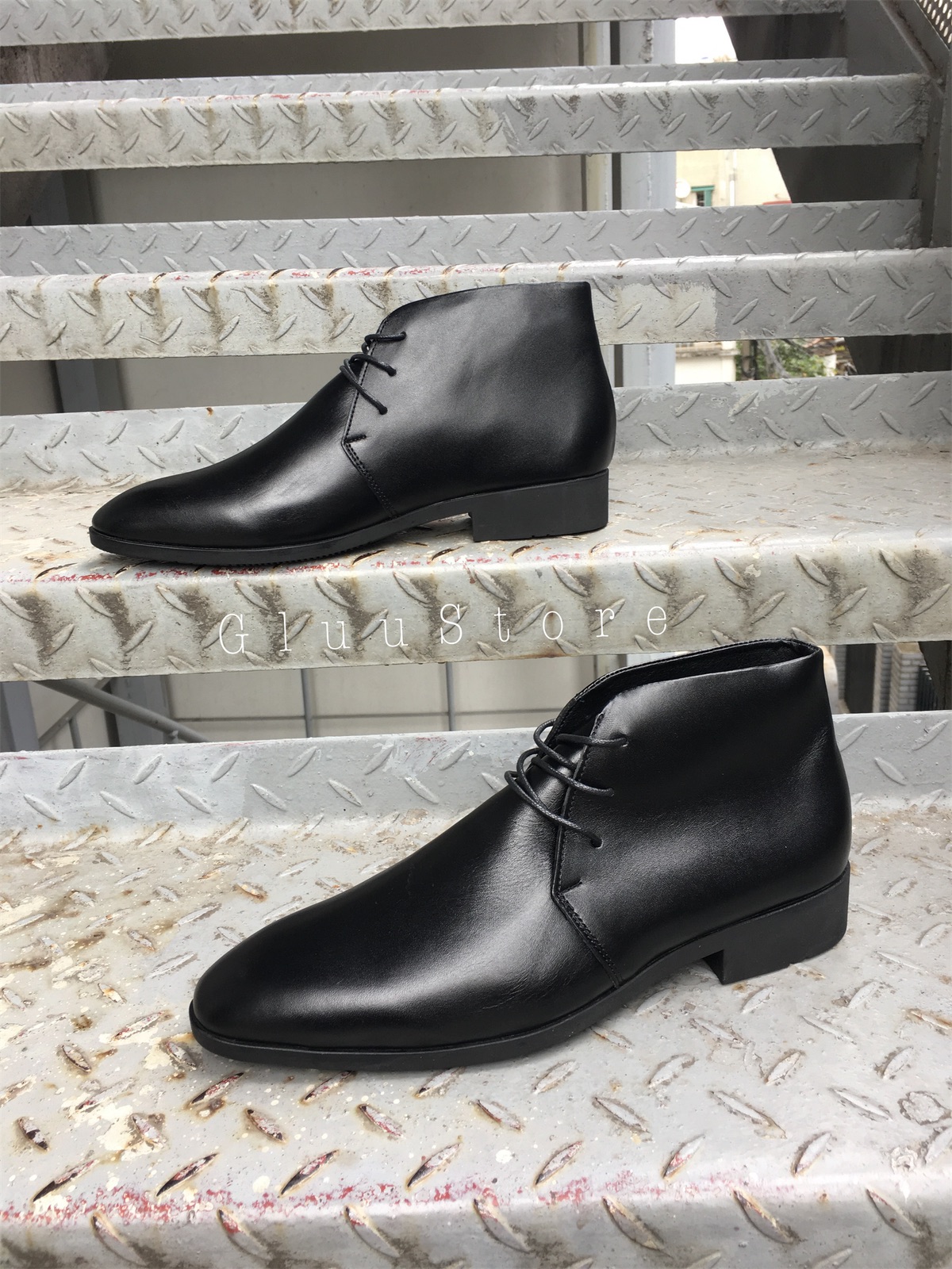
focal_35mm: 29
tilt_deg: -14.7
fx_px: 1063
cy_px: 634
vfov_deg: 61.7
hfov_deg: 48.2
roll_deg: +2.8
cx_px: 476
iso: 25
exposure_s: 1/100
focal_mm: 4.15
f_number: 2.2
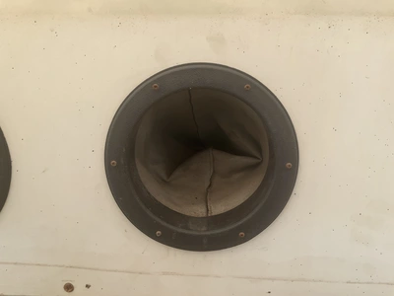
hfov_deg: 61.7
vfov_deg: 48.2
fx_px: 330
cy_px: 148
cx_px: 197
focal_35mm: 29
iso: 32
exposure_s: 1/122
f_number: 1.8
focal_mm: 3
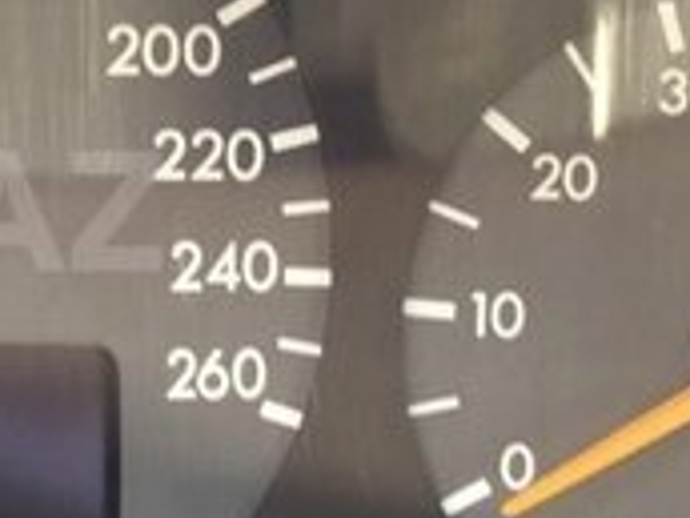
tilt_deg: -19.0
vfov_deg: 13.3
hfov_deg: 16.6
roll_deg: -0.2
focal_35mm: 111
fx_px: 2213
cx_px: -249
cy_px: 211
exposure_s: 1/50
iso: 32
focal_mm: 4.15
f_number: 2.2
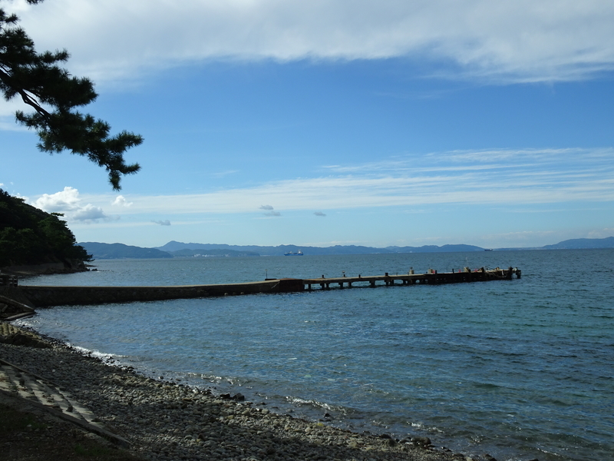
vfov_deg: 40.7
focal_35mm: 35
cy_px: 230
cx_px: 307
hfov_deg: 52.6
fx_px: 621
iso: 80
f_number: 4
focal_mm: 5.98
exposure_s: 1/1250
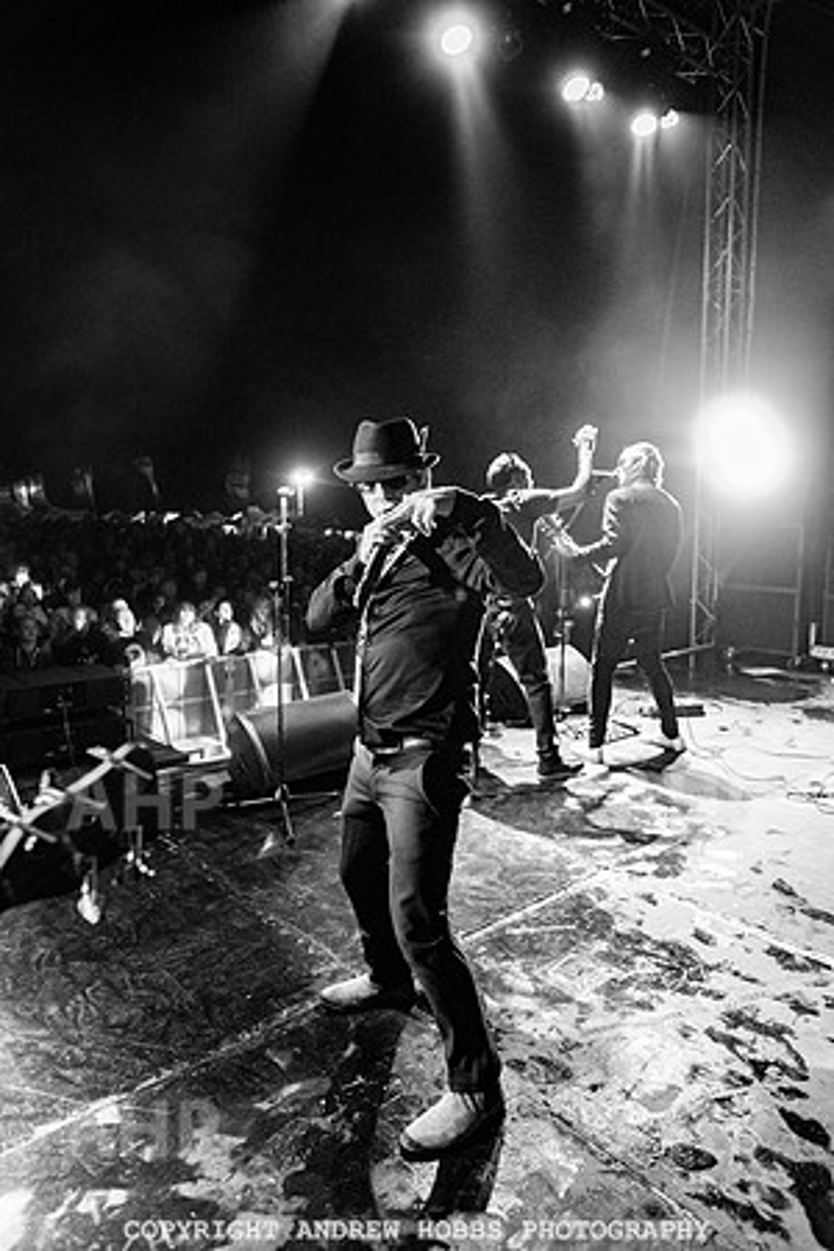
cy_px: 626
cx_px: 417
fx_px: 834
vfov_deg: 73.7
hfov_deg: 53.1
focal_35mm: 24
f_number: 4
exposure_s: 1/400
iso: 5000
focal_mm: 24
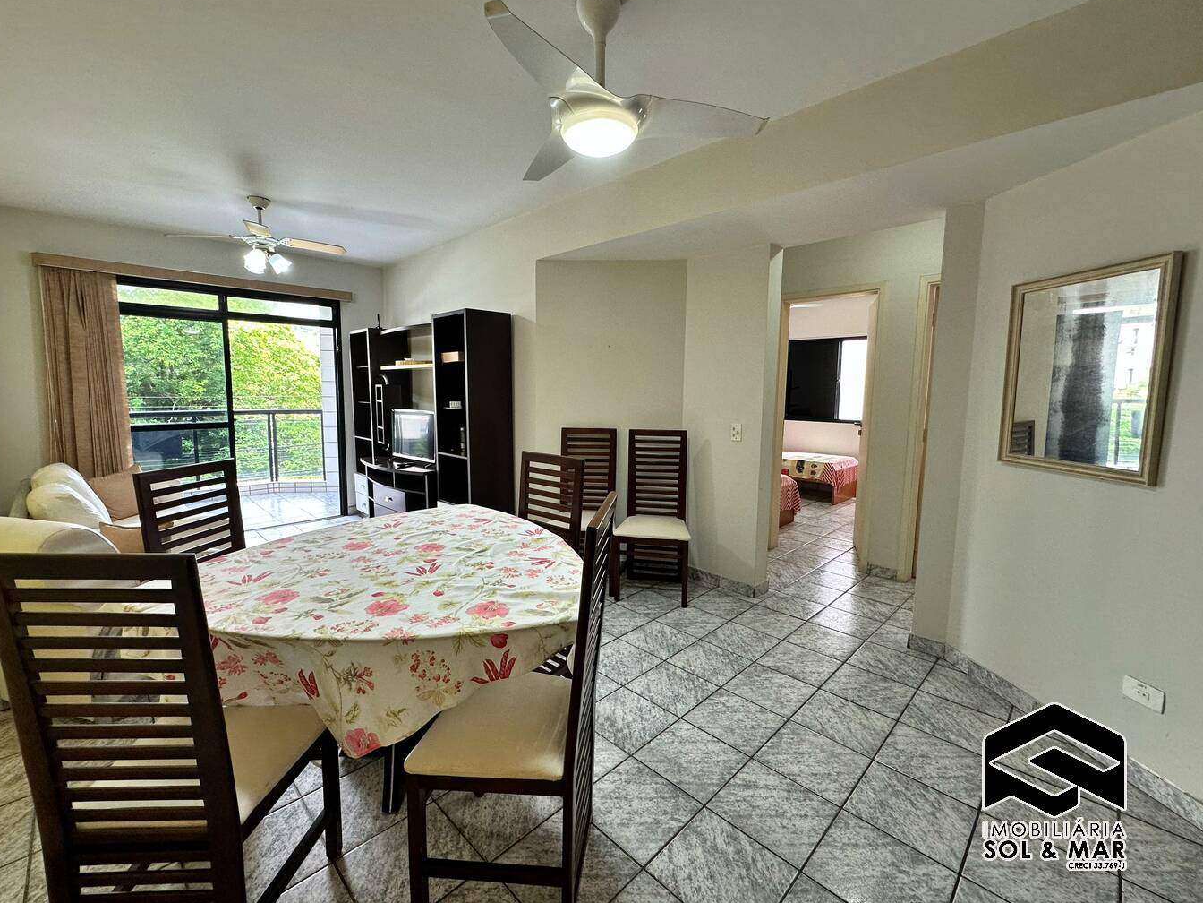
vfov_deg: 81.7
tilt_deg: -6.2
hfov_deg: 98.1
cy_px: 442
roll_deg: -0.6
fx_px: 521
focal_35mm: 15
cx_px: 580
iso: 125
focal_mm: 2.22
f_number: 2.2
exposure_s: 1/120
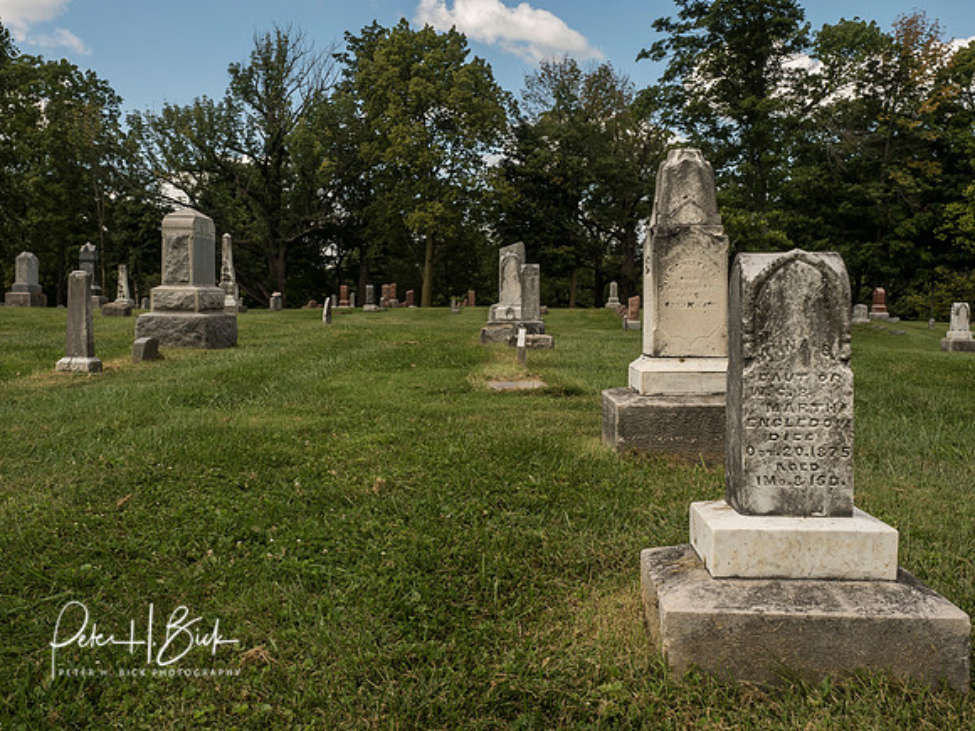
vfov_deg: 36.0
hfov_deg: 46.8
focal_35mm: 40
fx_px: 1127
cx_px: 488
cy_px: 366
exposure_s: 1/200
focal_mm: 20
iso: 250
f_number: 9
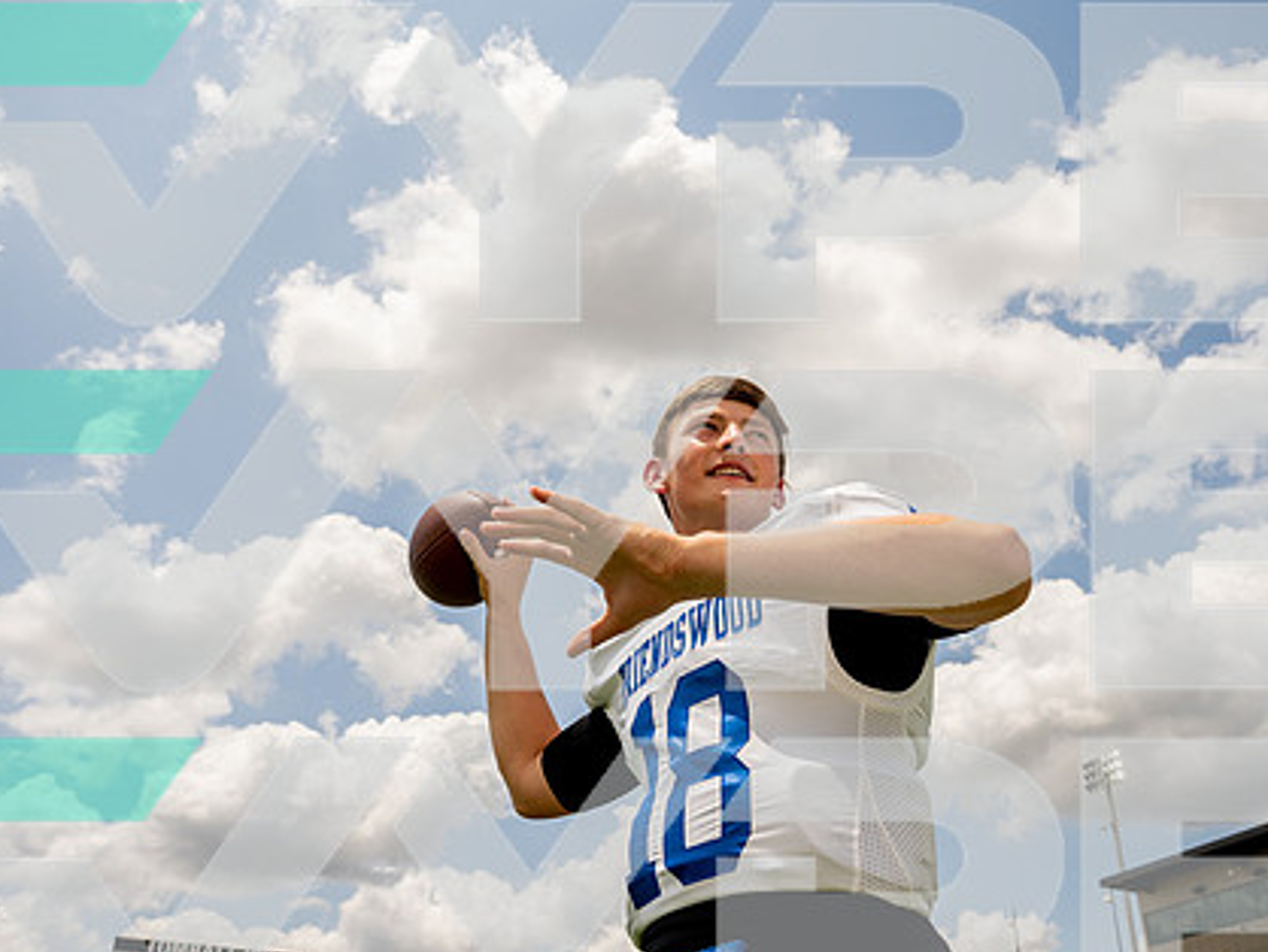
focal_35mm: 32
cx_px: 667
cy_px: 532
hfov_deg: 56.8
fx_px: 1173
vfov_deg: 44.1
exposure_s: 1/1000
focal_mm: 24
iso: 64
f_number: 5.6
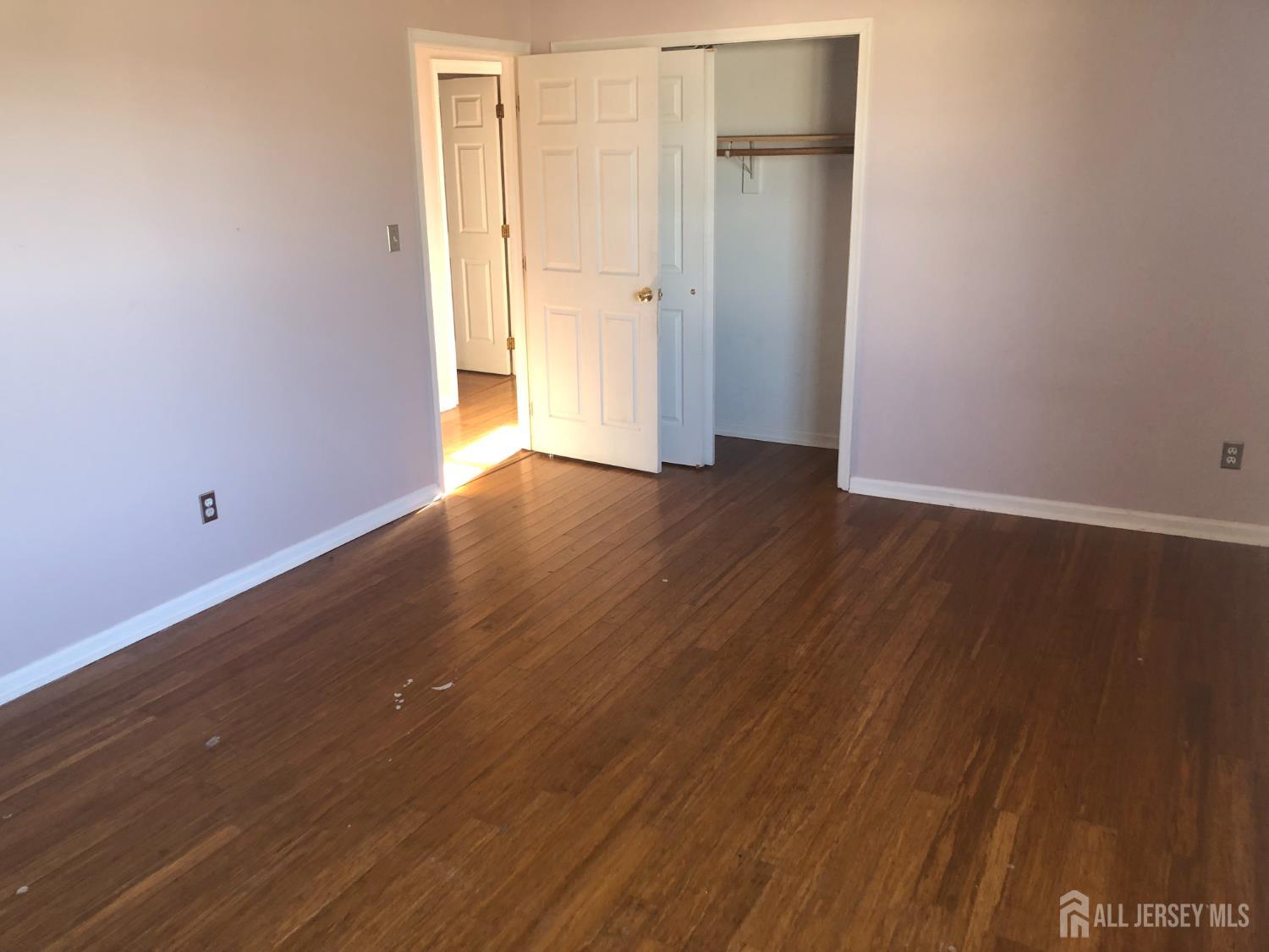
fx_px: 1026
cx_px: 634
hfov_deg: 63.4
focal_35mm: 28
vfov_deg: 49.7
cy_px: 476
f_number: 1.8
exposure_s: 1/30
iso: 25
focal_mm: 3.99
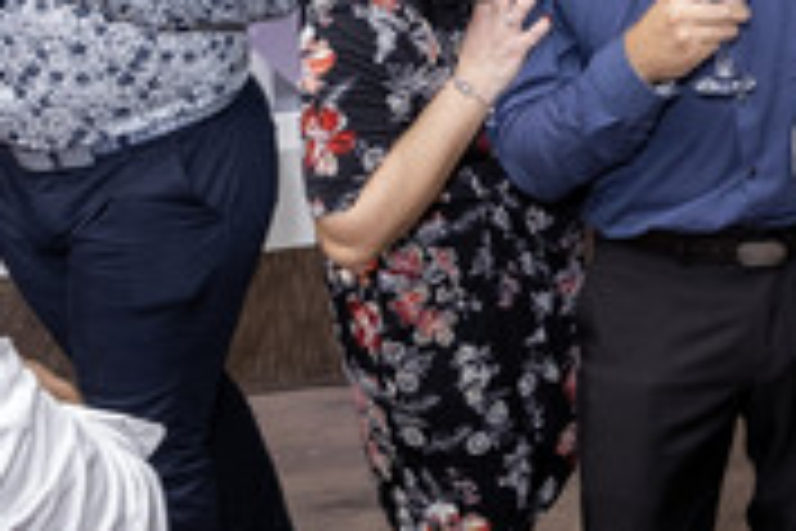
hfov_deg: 22.2
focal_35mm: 87
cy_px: 11
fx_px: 1924
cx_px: 863
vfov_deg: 15.4
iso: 1250
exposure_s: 1/160
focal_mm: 16
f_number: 2.8
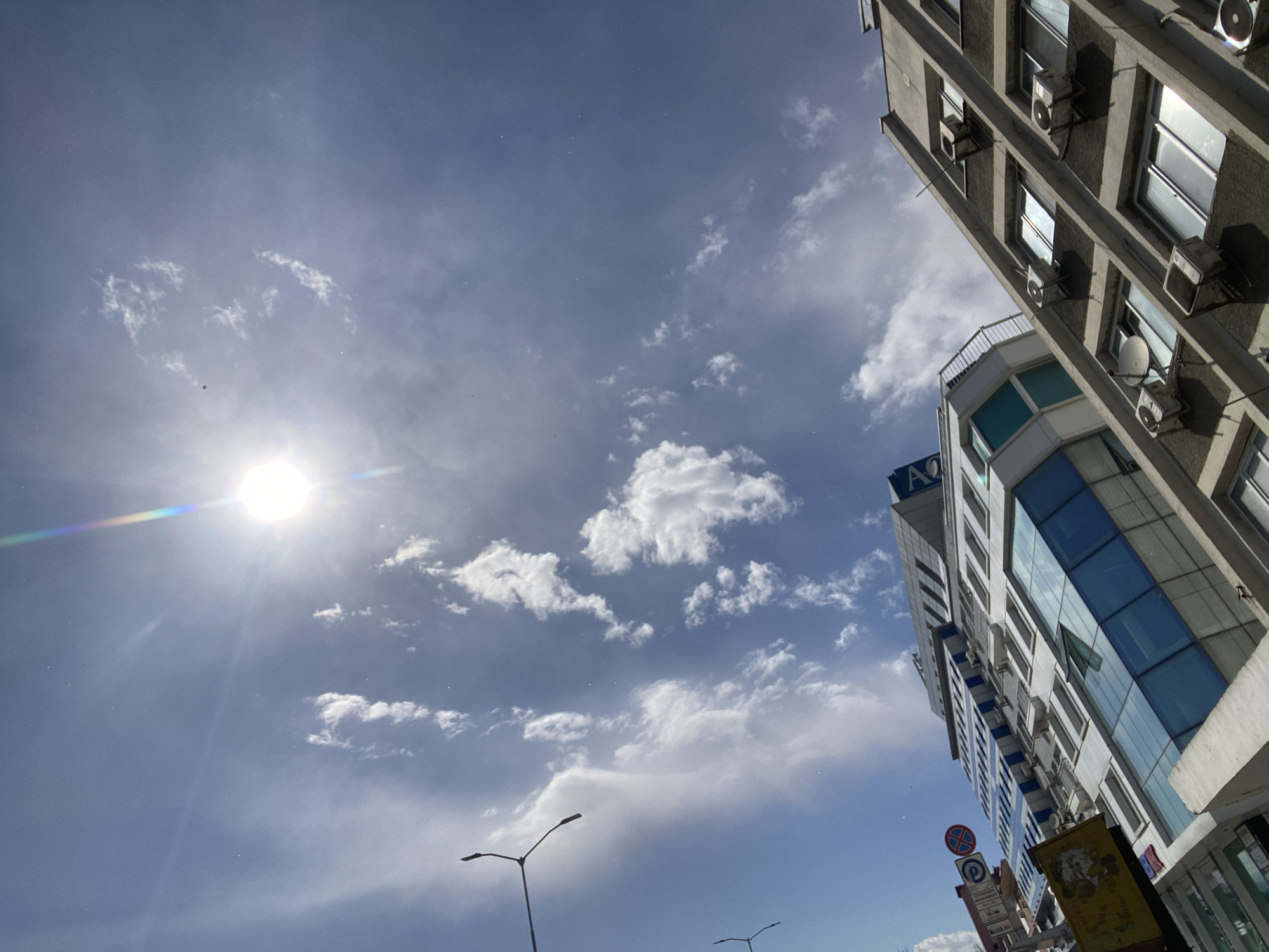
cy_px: 476
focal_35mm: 23
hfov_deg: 73.9
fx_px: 843
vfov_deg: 58.9
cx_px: 634
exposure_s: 1/4854
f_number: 2.2
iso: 25
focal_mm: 2.71
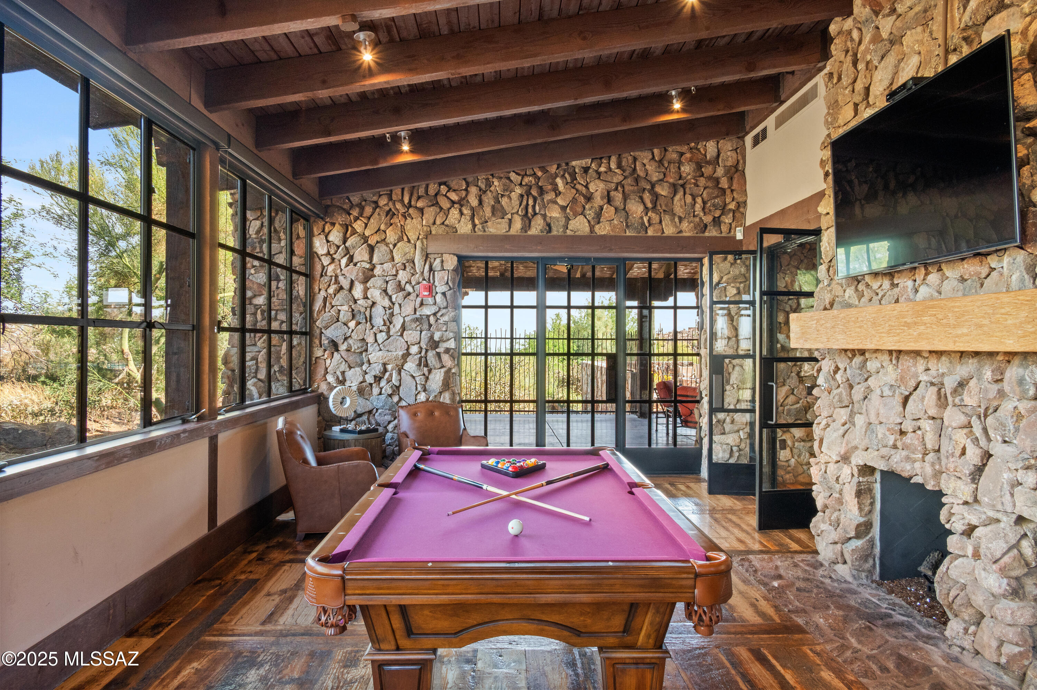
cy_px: 345
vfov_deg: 53.1
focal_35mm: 24
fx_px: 691
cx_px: 518
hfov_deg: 73.8
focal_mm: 24
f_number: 18
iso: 1600
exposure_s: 1/6
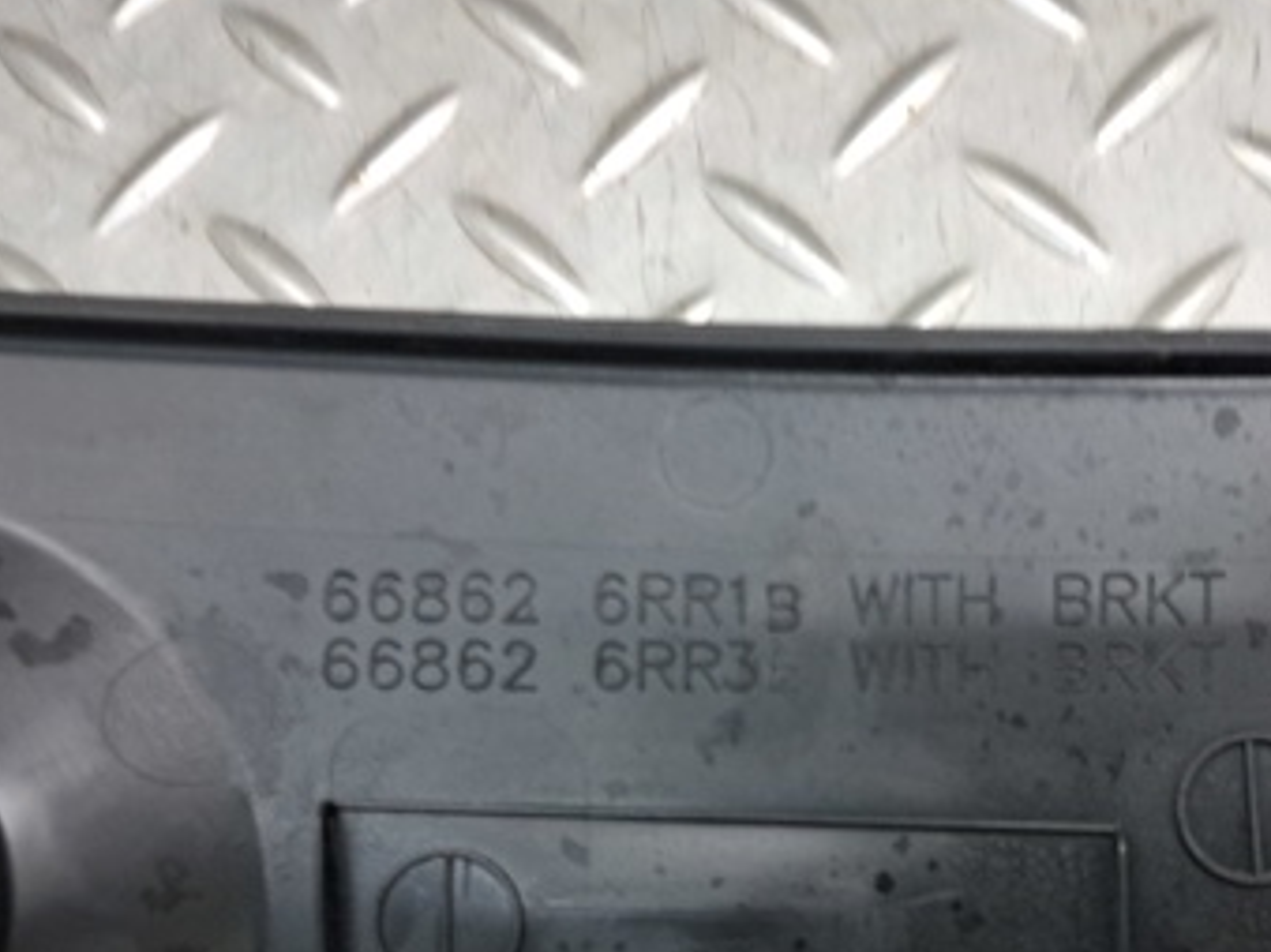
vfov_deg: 28.1
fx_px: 1872
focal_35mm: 51
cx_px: 814
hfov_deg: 37.2
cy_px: 725
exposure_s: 1/50
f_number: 1.8
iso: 125
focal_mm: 4
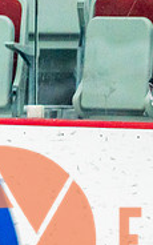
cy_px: 260
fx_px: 6445
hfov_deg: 1.4
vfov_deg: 2.2
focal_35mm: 966
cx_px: 283
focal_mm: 200
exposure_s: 1/1000
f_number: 2.8
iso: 3200
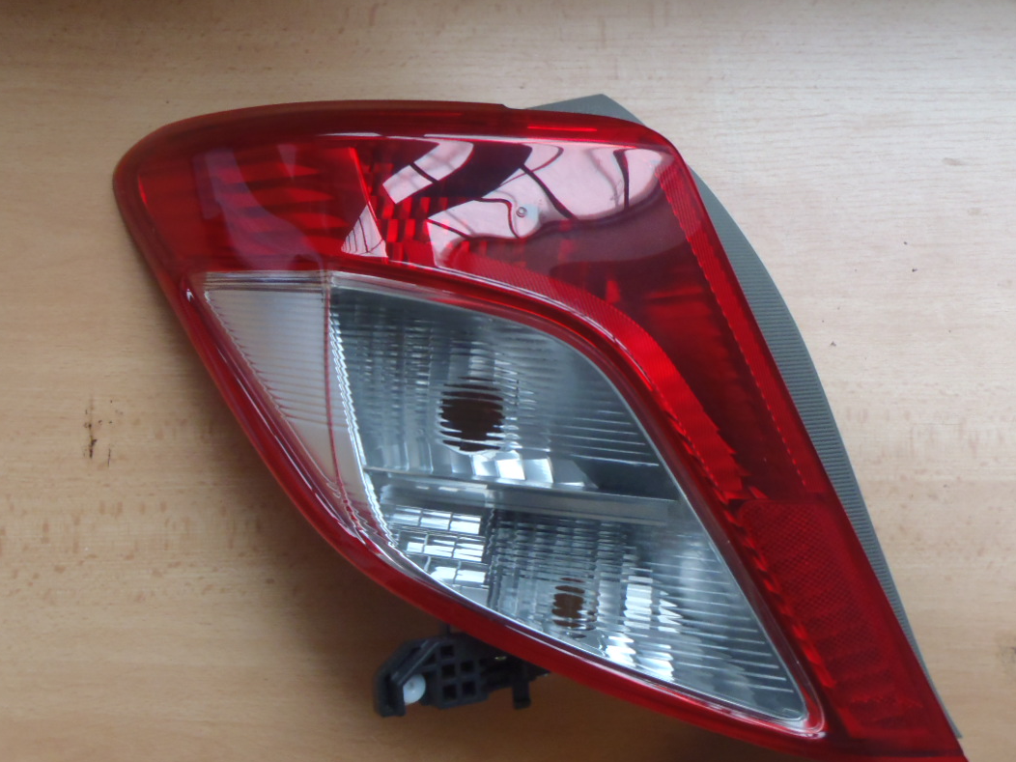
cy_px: 389
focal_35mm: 45
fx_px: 1321
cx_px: 481
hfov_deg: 42.1
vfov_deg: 32.2
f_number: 4.7
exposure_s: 1/8
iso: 320
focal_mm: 6.64
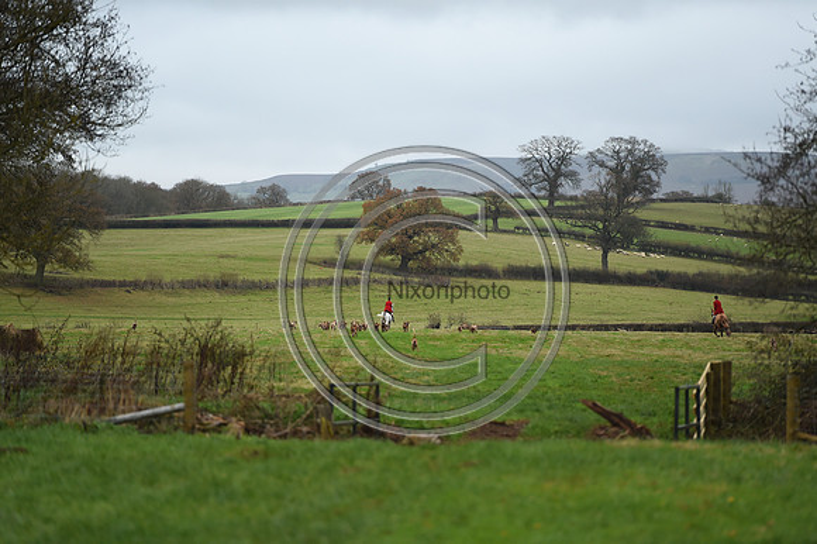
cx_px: 408
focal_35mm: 200
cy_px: 272
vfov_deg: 6.9
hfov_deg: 10.3
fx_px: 4536
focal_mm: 200
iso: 1250
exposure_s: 1/1000
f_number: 3.5
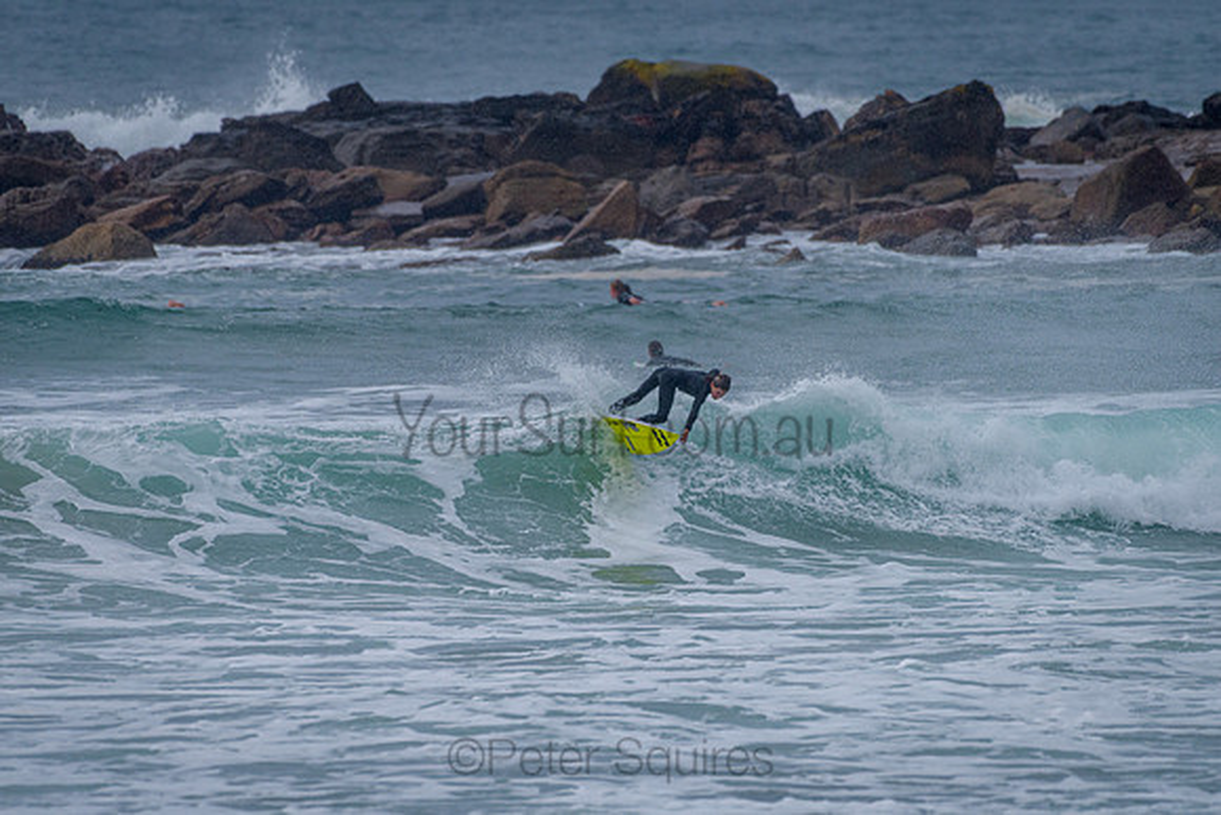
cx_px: 610
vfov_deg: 2.2
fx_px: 20779
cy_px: 408
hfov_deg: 3.4
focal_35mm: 613
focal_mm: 500
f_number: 5.6
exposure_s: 1/2000
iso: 400
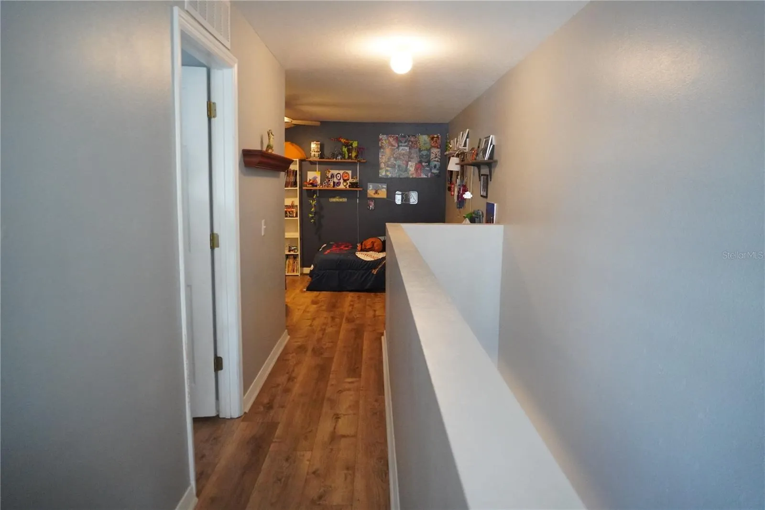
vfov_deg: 53.1
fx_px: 510
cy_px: 255
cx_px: 382
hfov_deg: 73.8
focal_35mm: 24
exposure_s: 1/160
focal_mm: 16
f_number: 3.5
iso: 5000
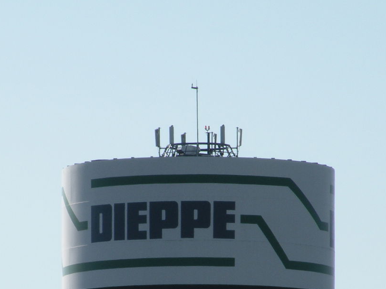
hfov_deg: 3.2
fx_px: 6958
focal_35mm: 624
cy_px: 288
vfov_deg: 2.4
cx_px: 210
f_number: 8
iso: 64
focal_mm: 46.7
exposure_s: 1/304
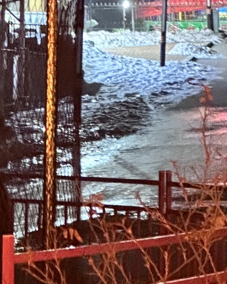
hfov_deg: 5.7
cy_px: -208
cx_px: 218
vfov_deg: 7.0
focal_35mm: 271
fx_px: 2276
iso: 2000
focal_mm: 9
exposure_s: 1/20
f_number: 2.8
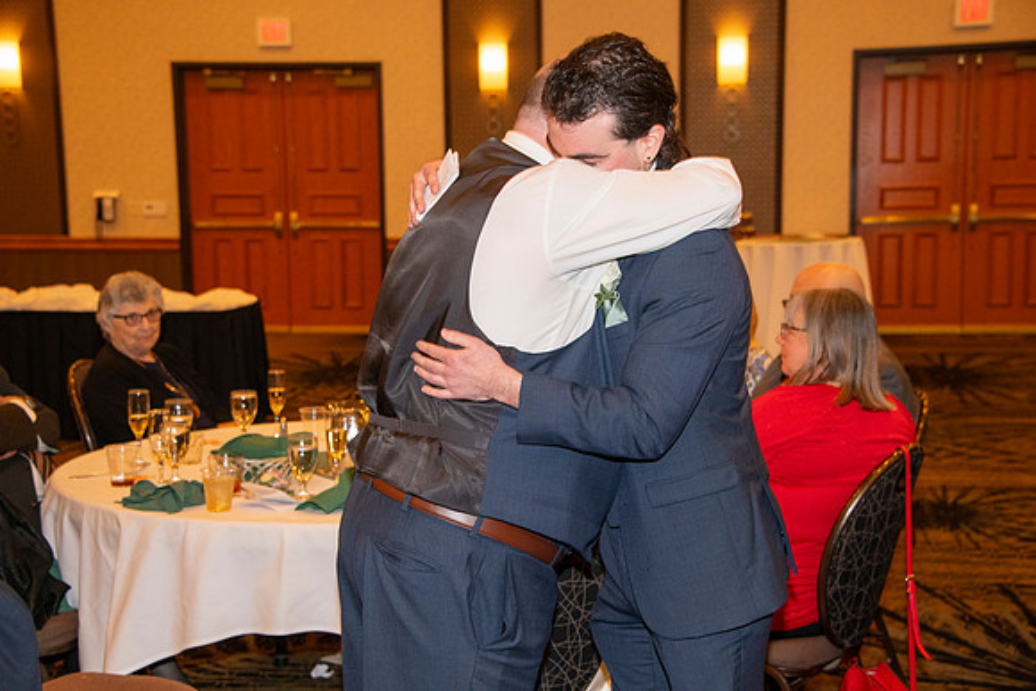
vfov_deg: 20.9
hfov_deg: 31.0
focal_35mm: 65
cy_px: 346
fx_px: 1871
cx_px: 518
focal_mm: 65
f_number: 5.6
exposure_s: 1/60
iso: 2000
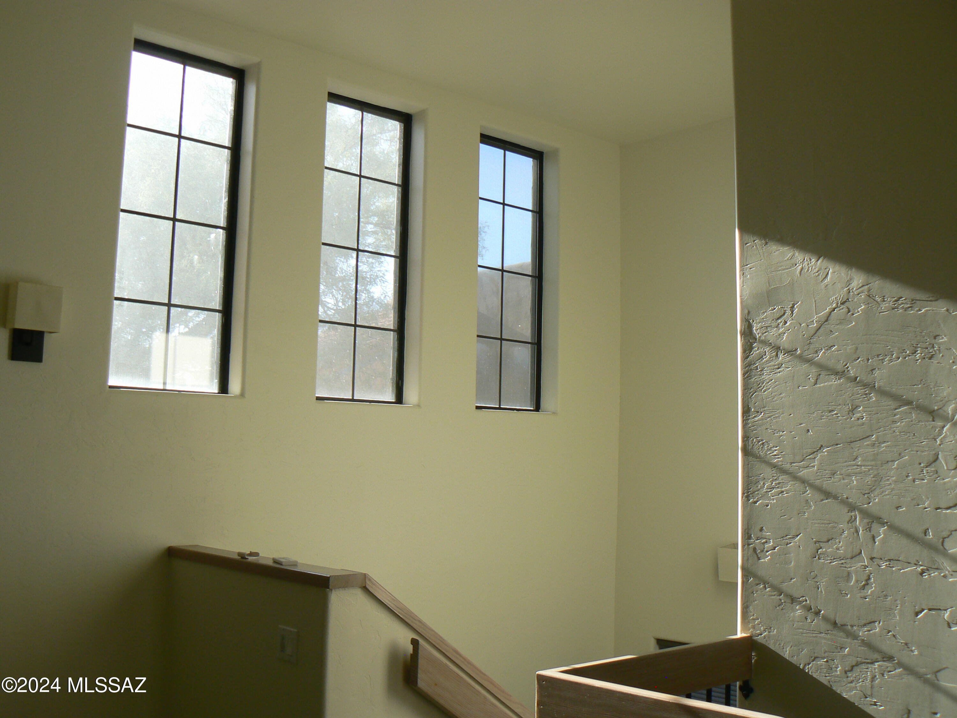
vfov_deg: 39.7
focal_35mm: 36
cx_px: 478
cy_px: 359
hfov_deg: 51.4
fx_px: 995
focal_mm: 6
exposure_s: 1/50
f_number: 3.6
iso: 80
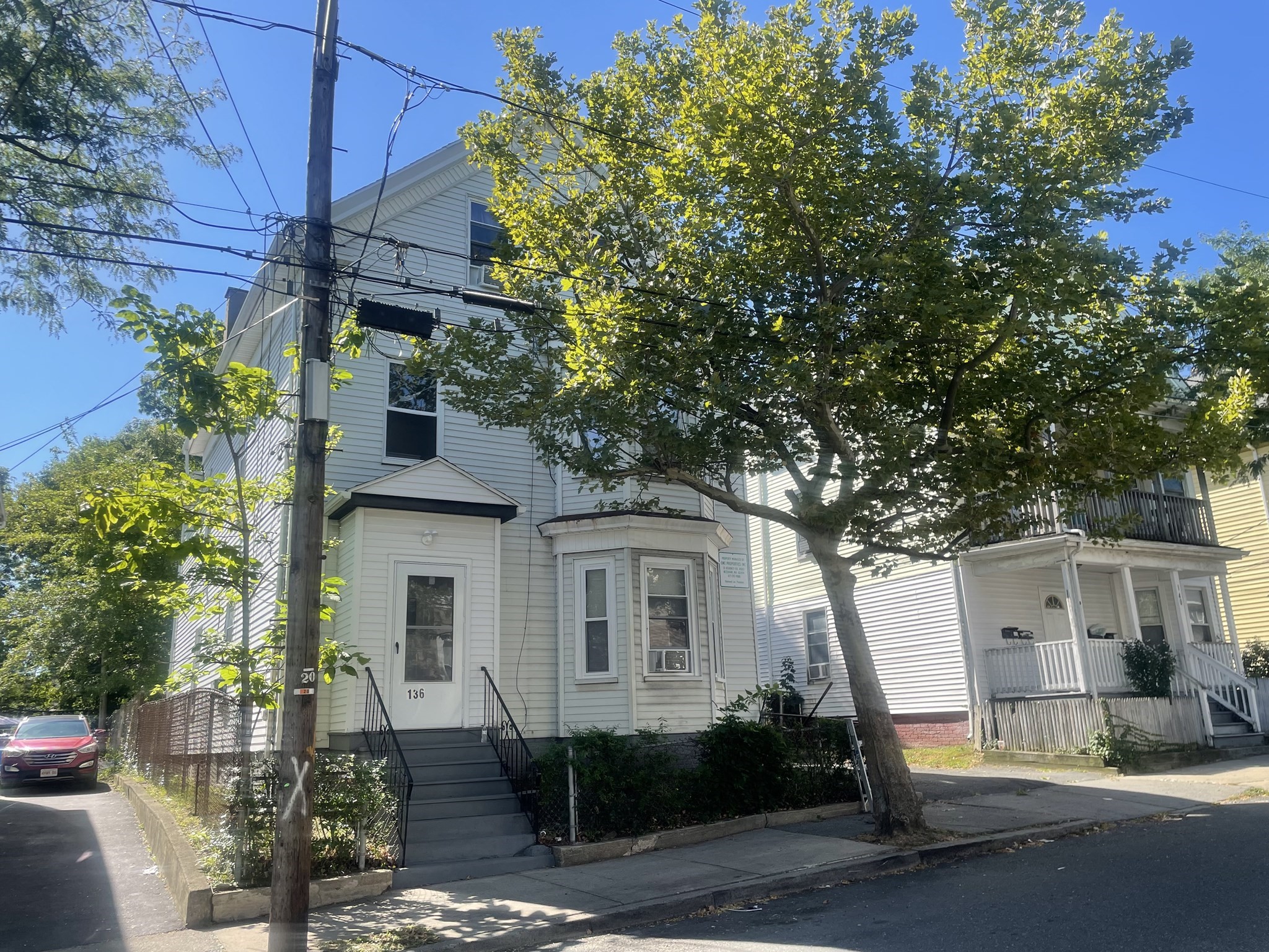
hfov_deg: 67.3
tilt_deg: +14.7
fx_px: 953
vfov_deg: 53.1
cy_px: 476
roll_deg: +2.4
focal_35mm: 26
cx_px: 634
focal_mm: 4.2
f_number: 1.6
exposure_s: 1/1159
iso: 32
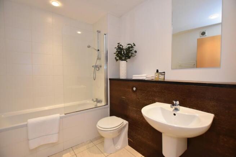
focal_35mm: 15
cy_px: 78
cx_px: 118
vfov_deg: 77.4
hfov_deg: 100.4
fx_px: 98
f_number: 3.5
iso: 1000
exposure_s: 1/60
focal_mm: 10
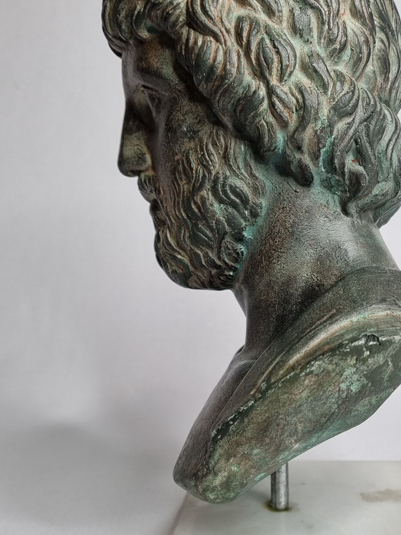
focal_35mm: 43
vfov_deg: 43.8
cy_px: 304
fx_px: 664
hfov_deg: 33.1
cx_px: 285
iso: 50
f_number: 1.8
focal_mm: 5.4
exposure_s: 1/108
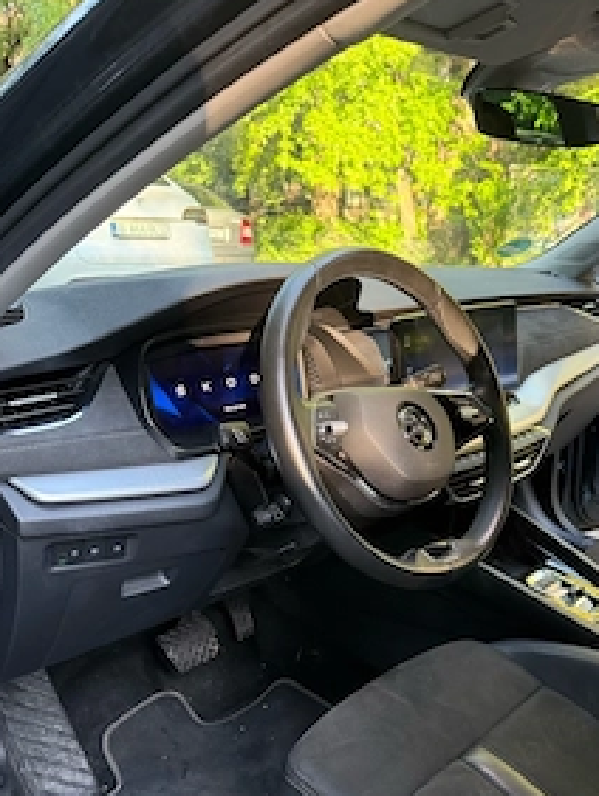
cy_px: 545
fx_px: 783
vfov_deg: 52.6
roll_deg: -3.3
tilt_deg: -22.6
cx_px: 398
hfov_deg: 41.3
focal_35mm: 34
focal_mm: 6.76
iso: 200
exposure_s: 1/82
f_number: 1.78
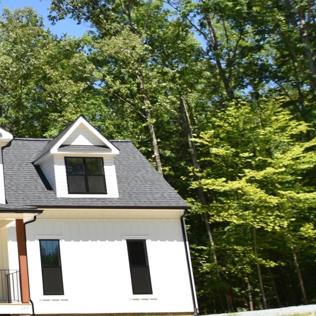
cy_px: 123
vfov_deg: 29.0
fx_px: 609
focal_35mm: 59
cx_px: -109
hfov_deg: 24.7
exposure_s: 1/200
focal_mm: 14
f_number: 7.1
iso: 100
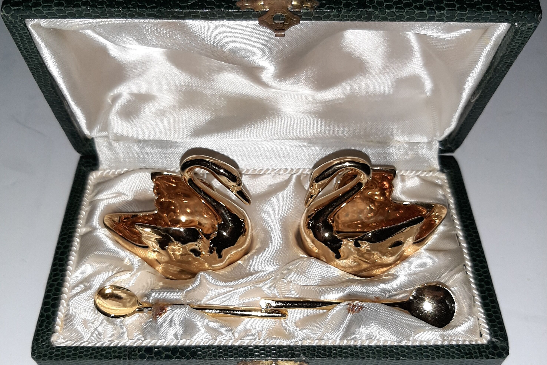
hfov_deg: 51.9
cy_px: 188
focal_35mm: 37
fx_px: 562
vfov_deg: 35.9
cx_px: 269
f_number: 1.7
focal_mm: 3.93
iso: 1000
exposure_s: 1/17
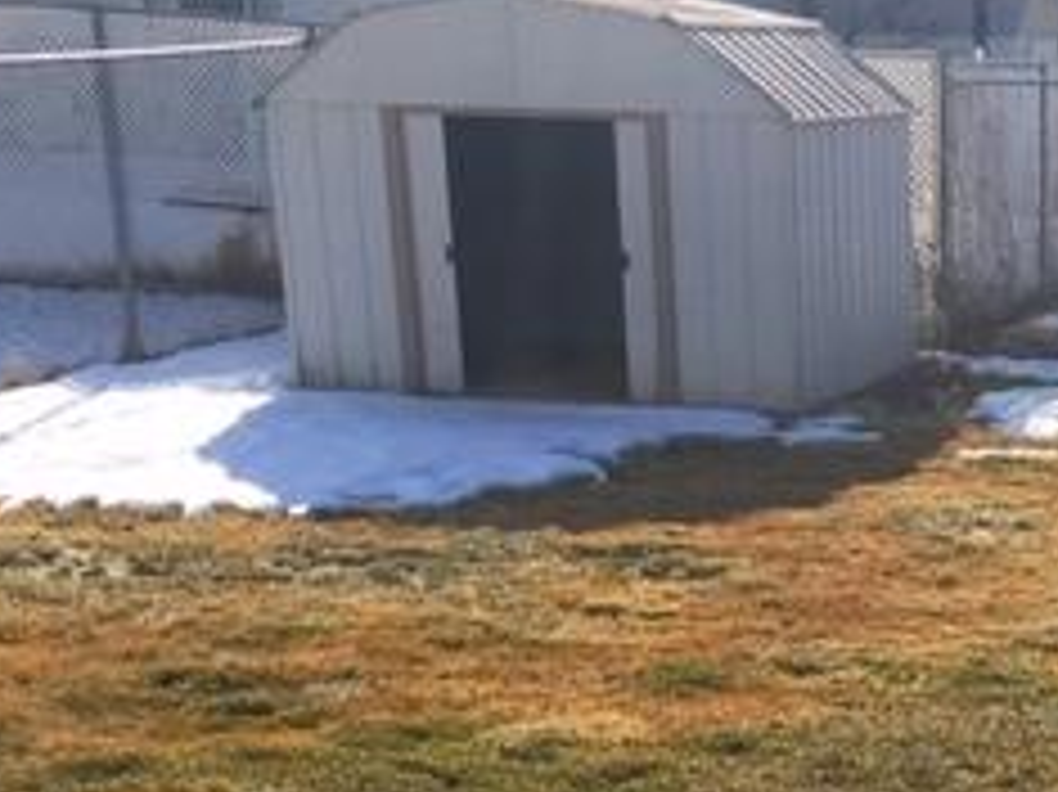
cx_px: 1225
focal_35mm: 79
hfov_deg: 23.0
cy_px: 819
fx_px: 2413
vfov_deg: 18.1
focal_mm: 4.15
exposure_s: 1/2331
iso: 25
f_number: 2.2
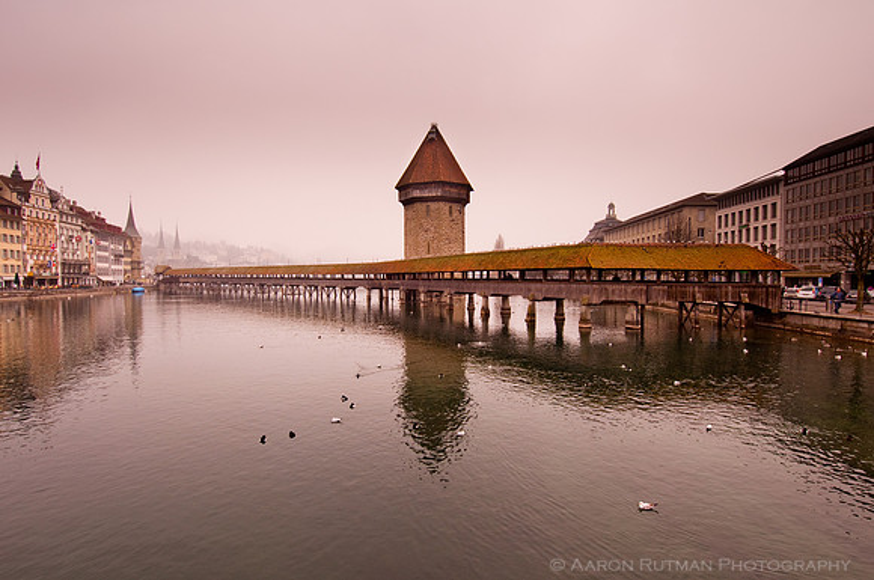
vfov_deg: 39.9
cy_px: 290
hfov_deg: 57.3
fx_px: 800
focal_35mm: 33
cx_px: 437
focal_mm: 22
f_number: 8
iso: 200
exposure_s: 1/250
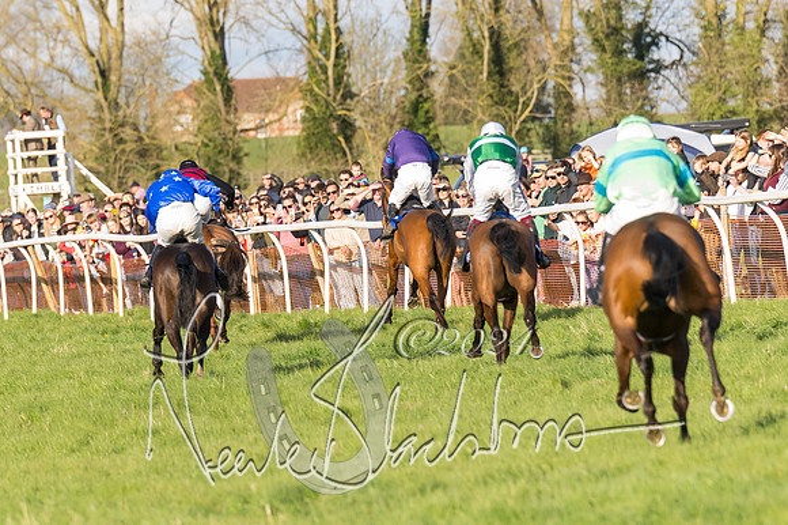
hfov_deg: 4.4
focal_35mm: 464
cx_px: 255
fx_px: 10154
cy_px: 226
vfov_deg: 3.0
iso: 400
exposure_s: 1/1600
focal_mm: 200
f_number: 4
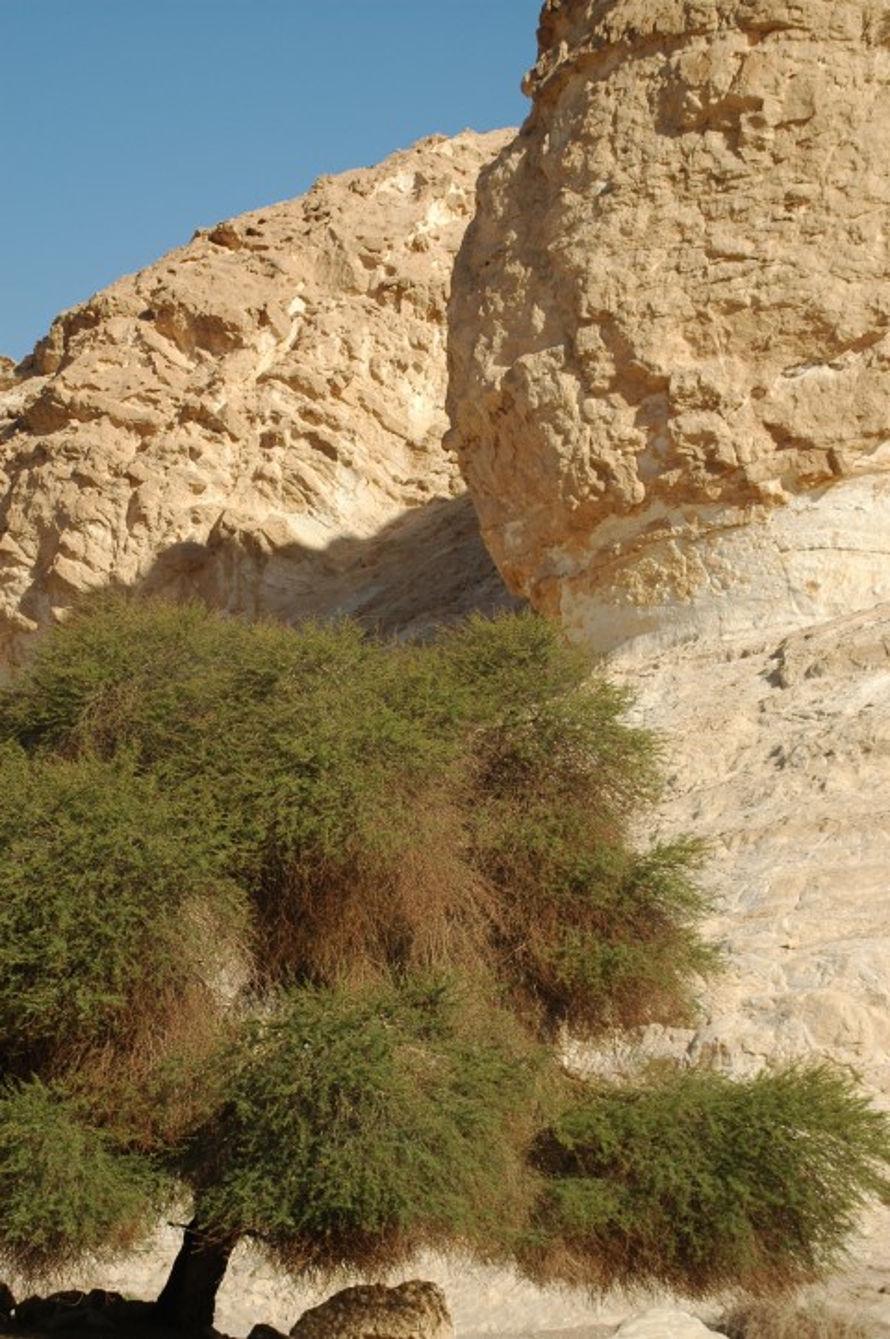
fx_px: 3455
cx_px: 445
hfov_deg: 14.7
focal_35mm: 93
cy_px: 670
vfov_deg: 21.9
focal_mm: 62
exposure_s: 1/1250
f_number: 5
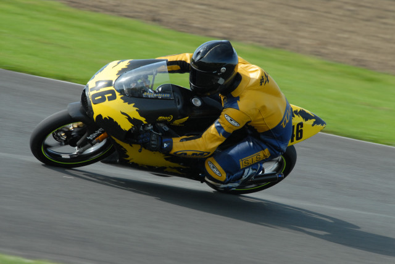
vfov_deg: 4.6
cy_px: 132
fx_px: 3295
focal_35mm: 300
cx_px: 198
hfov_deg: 6.9
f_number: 7.1
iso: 400
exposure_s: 1/400
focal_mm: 200
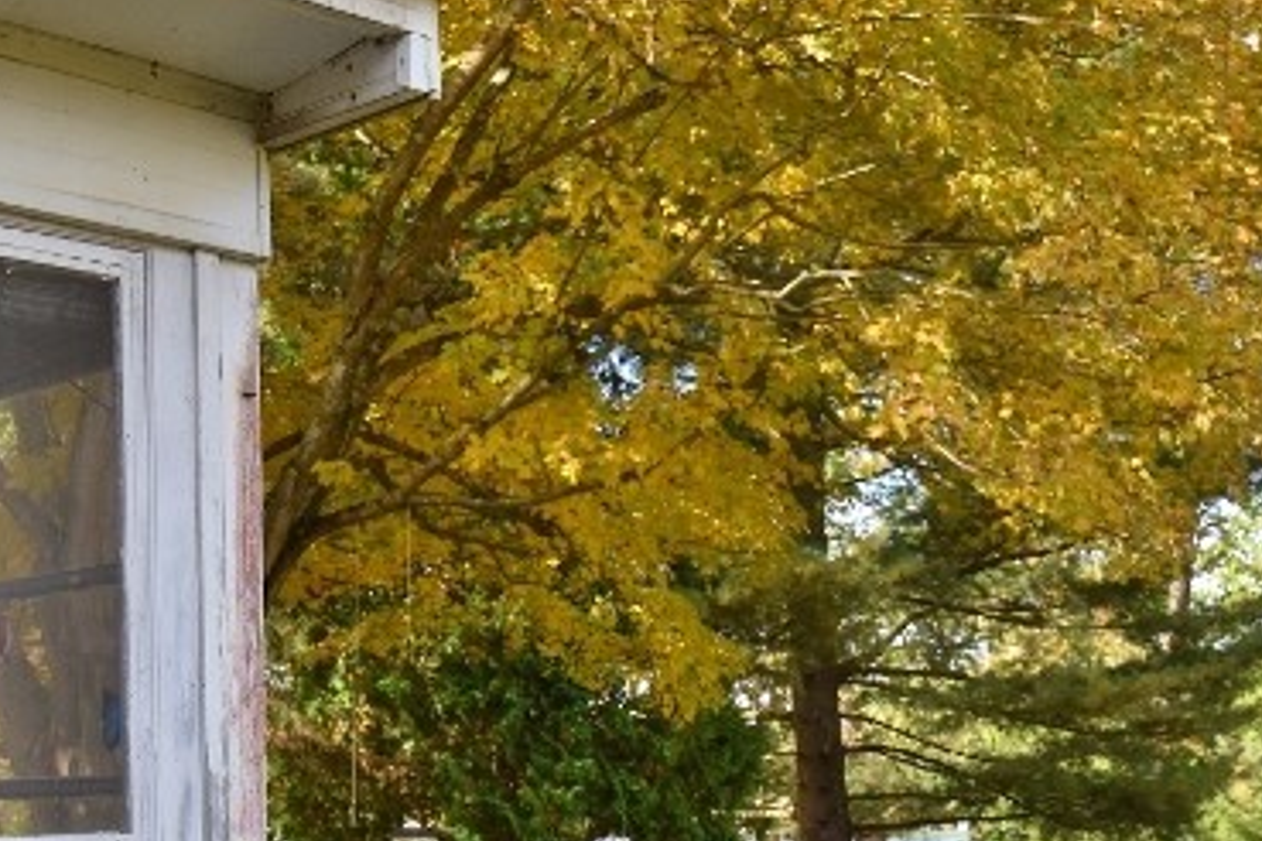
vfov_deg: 20.3
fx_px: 2278
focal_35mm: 65
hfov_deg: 30.9
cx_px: 725
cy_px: 826
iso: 400
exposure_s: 1/200
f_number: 7.1
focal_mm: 20
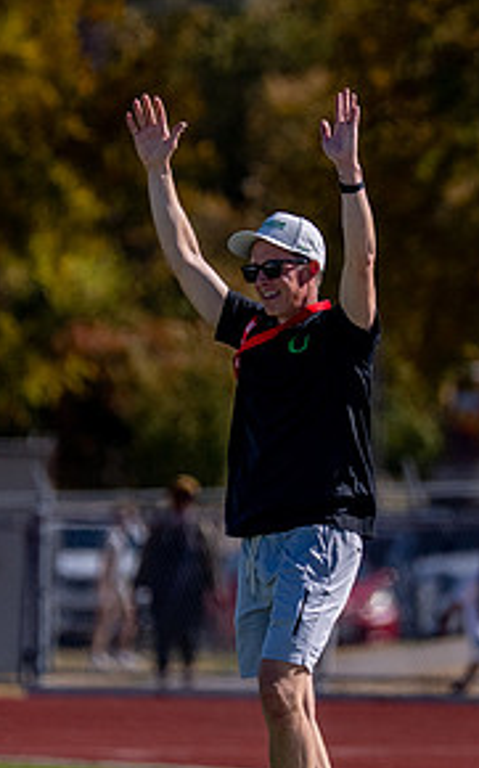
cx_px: 338
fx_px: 16935
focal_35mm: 810
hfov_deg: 1.6
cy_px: 428
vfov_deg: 2.6
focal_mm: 200
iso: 250
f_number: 2.8
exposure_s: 1/8000
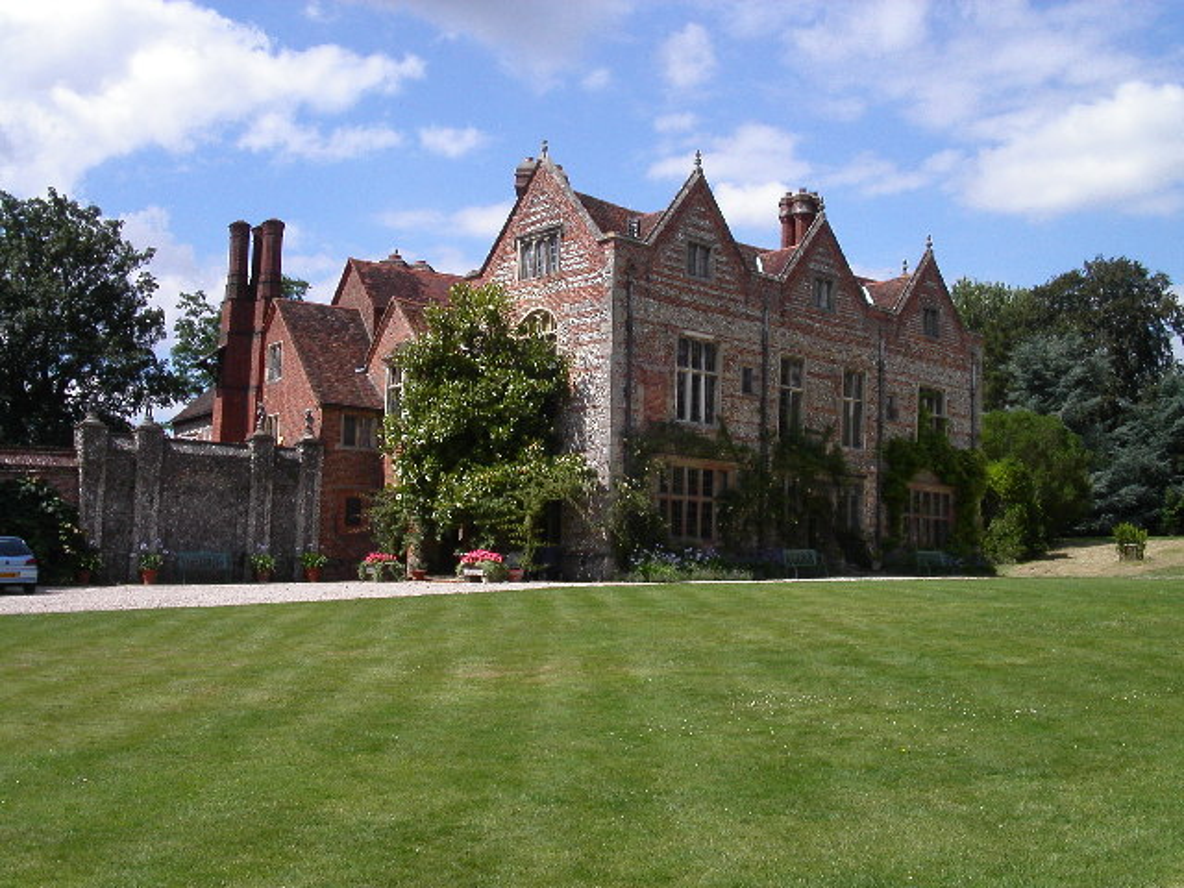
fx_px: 1300
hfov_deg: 49.0
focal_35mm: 38
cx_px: 592
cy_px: 444
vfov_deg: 37.7
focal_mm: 7.8
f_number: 8
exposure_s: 1/350
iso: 100
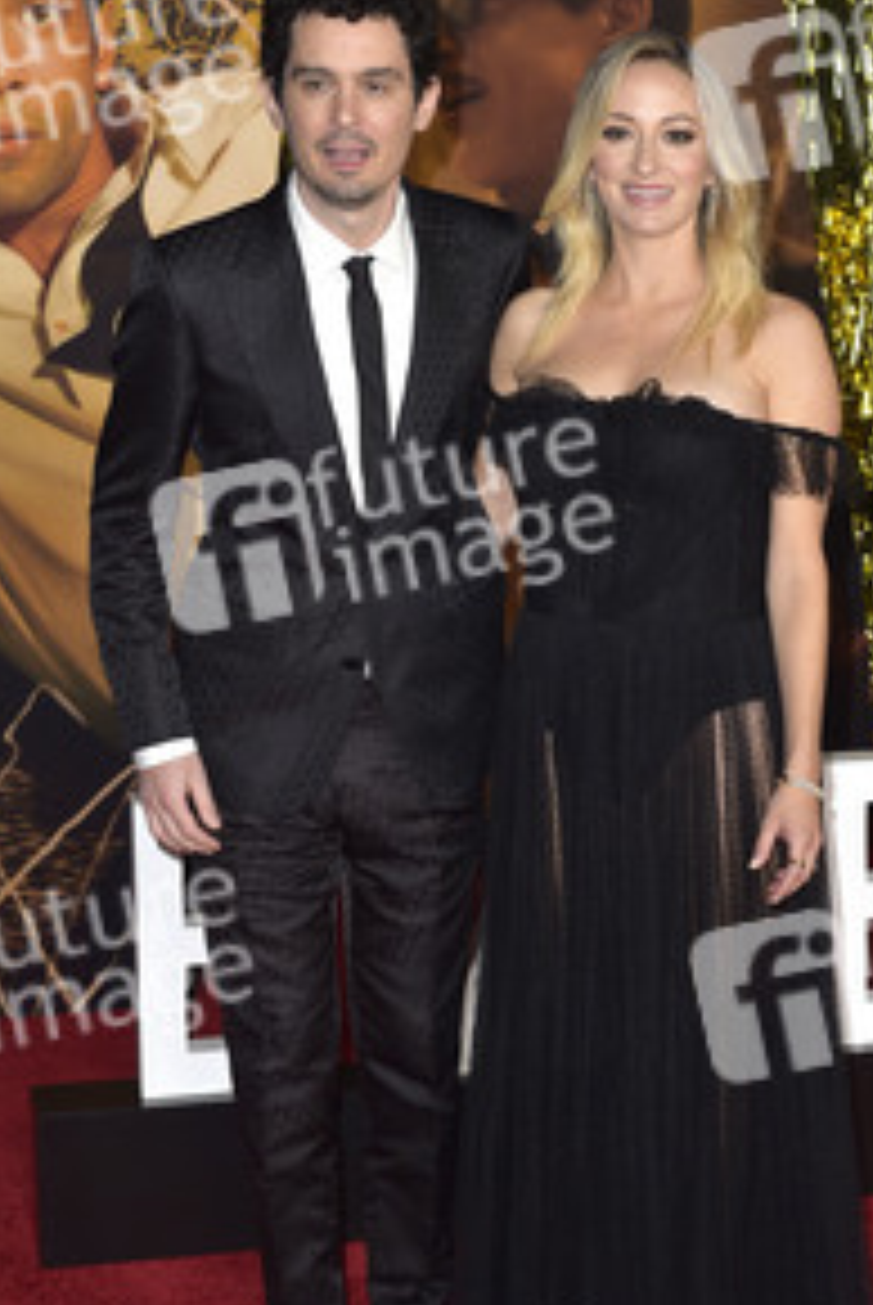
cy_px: 752
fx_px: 2903
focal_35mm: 80
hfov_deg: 17.1
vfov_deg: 25.3
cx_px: 515
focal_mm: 58
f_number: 6.3
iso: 1000
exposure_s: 1/250
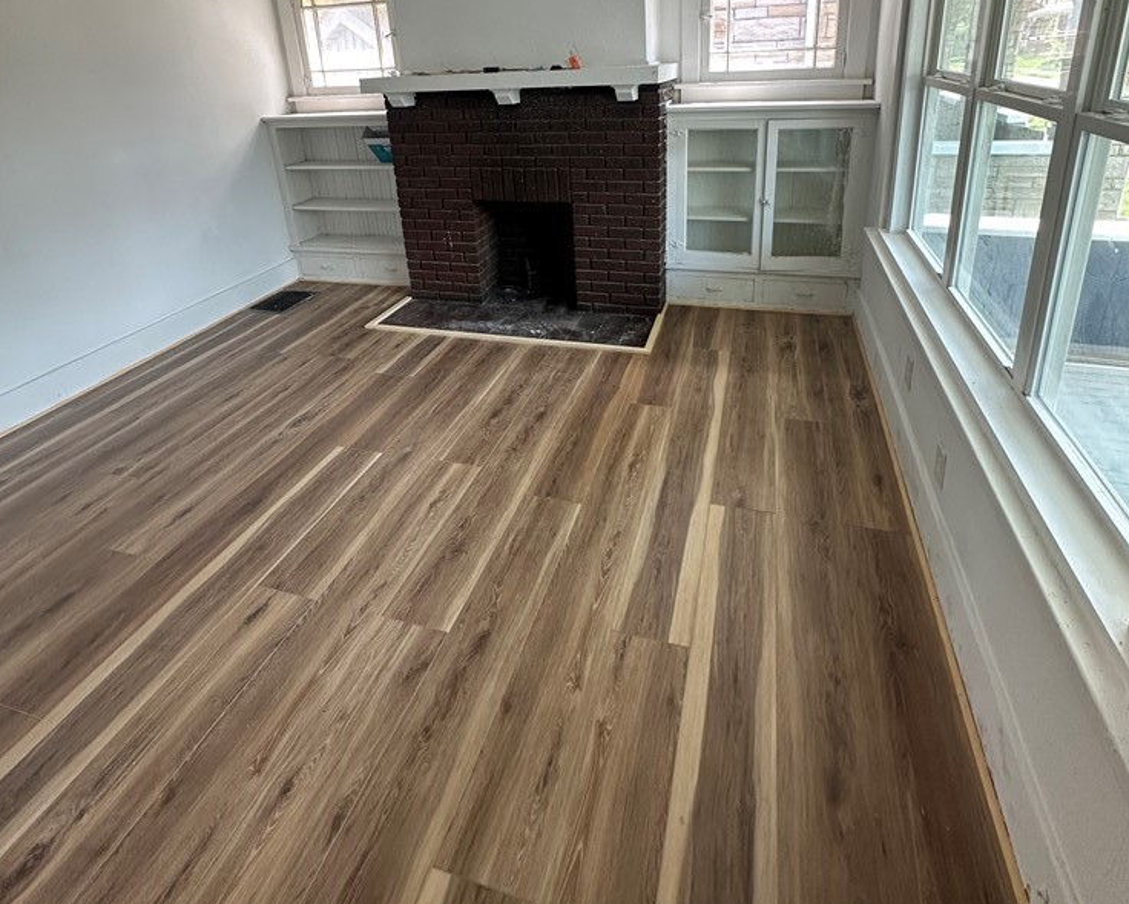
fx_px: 635
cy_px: 261
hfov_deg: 83.3
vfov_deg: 67.7
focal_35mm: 19
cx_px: 577
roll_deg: +3.3
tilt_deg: -19.3
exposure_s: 1/99
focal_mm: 2.22
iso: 125
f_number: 2.2
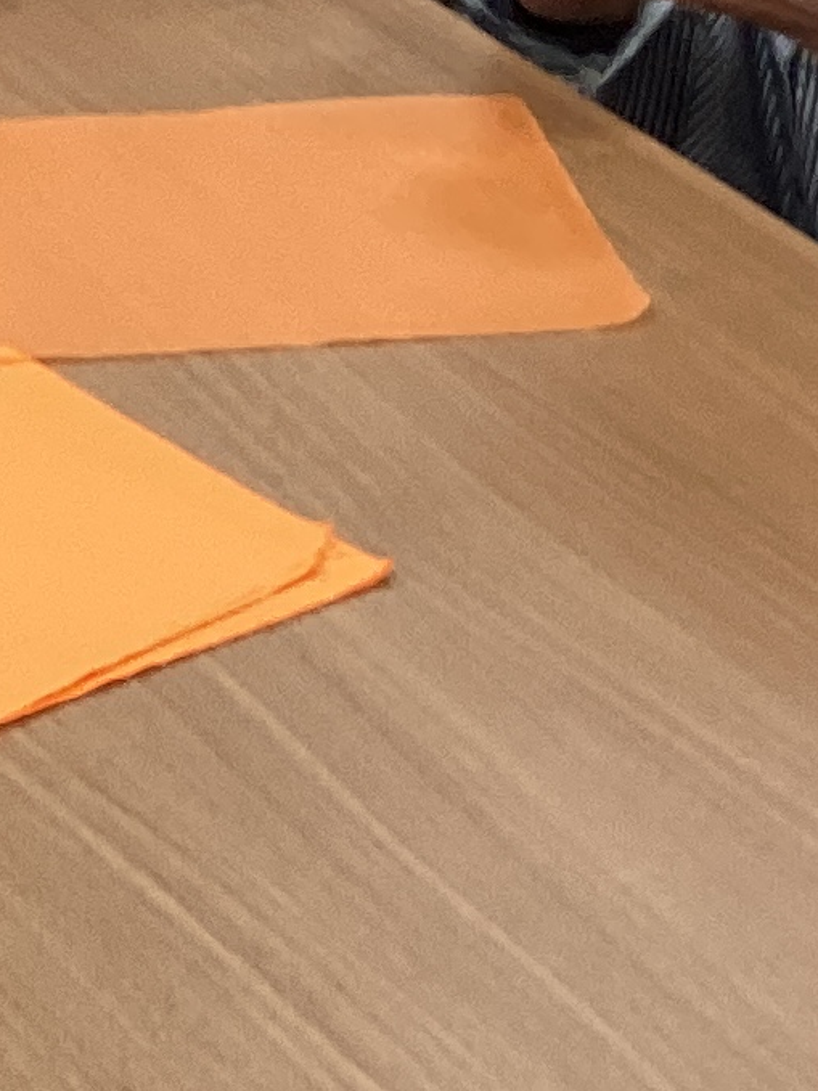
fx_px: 4696
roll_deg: +0.5
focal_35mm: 149
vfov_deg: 13.2
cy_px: 206
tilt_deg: -23.8
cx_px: 471
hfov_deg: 10.0
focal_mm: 3.3
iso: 100
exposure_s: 1/50
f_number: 2.4
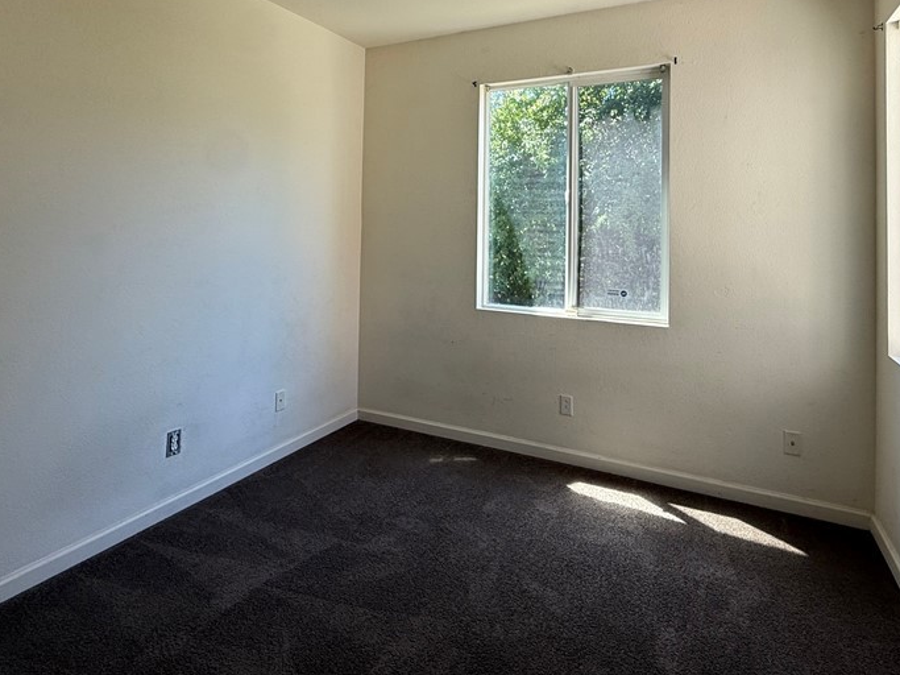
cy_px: 214
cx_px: 451
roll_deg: -0.9
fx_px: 546
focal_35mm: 21
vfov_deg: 61.6
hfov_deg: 79.0
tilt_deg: +1.0
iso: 50
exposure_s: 1/99
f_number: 2.2
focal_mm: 2.22
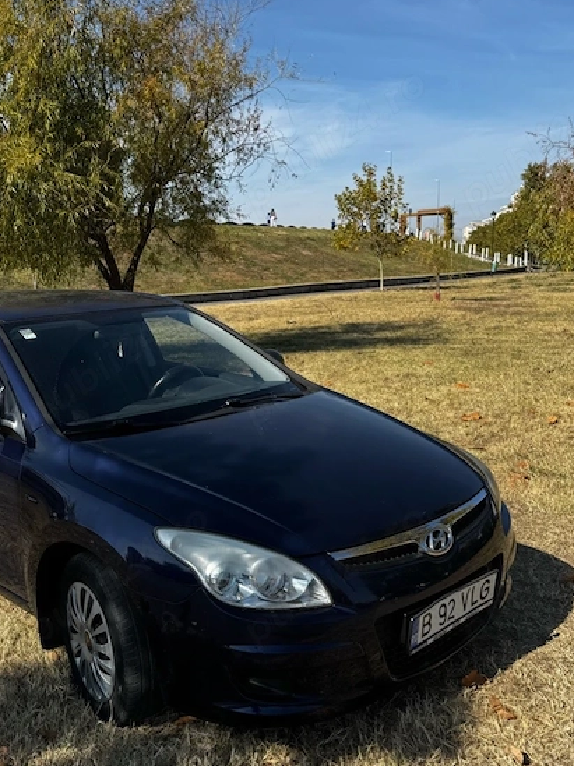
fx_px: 775
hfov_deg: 40.0
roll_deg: +1.2
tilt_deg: -7.4
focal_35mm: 35
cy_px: 392
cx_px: 173
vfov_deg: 52.7
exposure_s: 1/3413
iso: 80
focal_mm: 6.76
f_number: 1.78
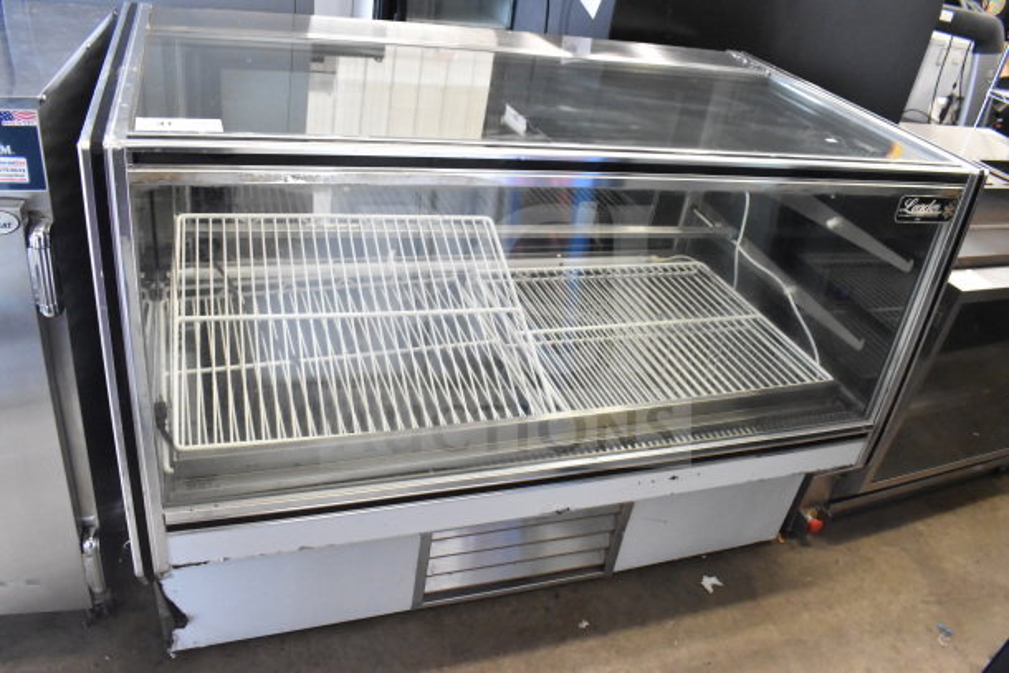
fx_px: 757
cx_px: 504
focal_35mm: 27
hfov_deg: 67.4
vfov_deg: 48.0
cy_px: 336
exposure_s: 1/125
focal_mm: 18
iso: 6400
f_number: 5.6
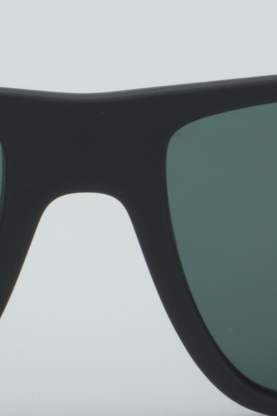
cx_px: 75
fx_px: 2717
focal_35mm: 235
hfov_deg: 5.8
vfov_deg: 8.7
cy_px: 168
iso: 100
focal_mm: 55
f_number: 32
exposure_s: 1/3
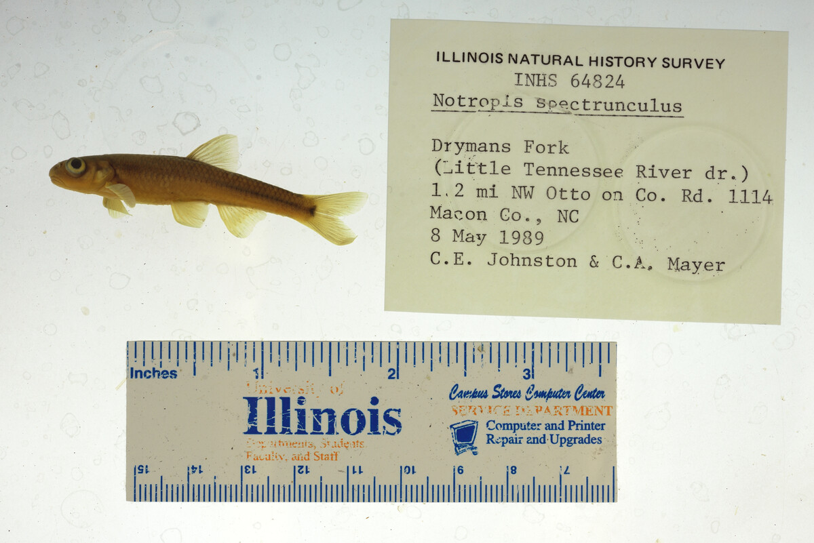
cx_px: 407
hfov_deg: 33.4
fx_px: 1357
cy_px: 272
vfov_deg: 22.6
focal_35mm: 60
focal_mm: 60
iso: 100
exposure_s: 1/200
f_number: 10
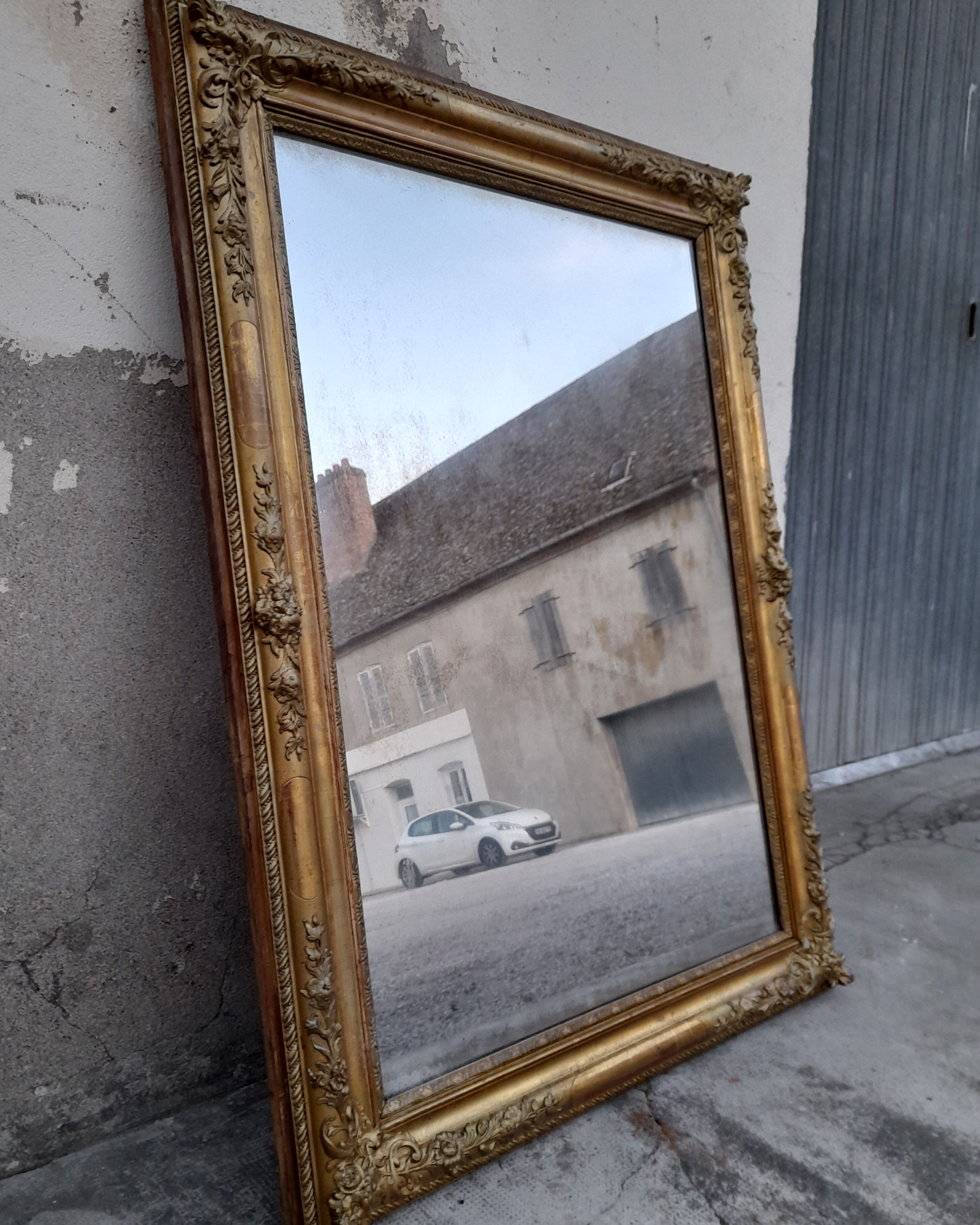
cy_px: 646
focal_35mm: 27
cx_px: 480
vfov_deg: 64.0
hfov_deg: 53.2
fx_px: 979
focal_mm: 4.6
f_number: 2
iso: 250
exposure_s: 1/50
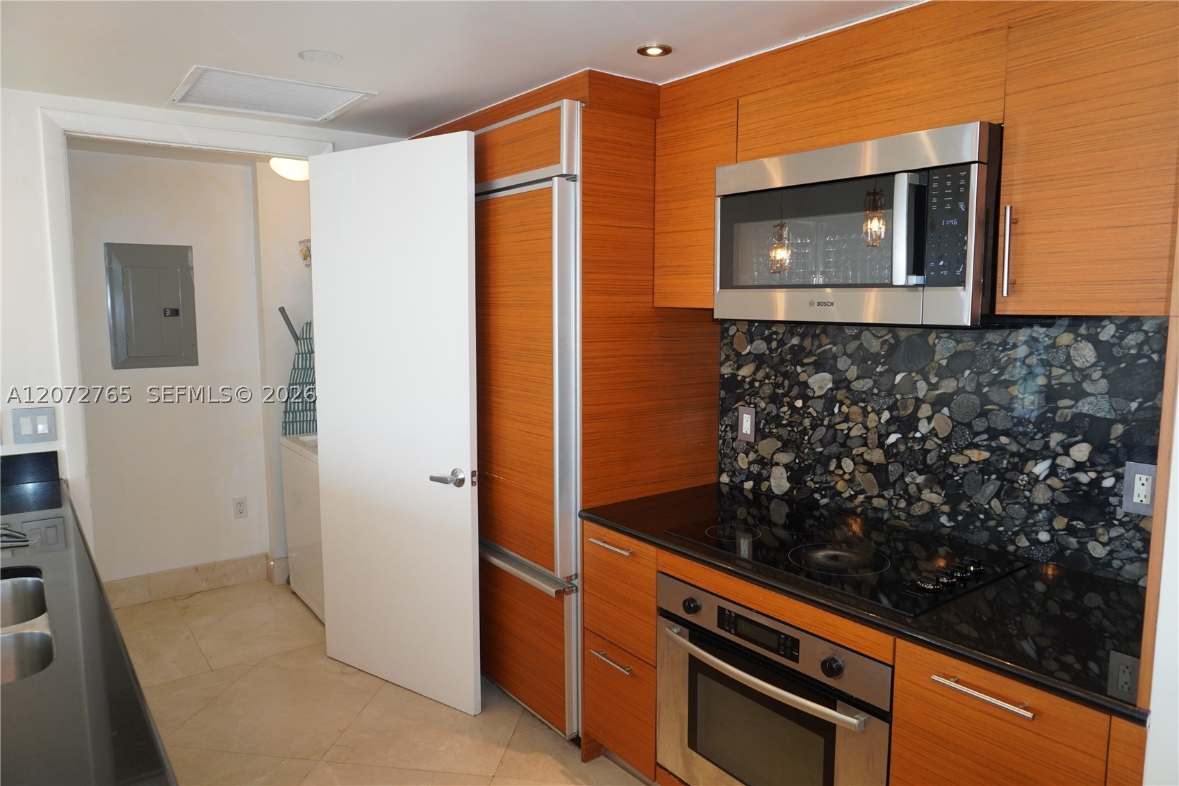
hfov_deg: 73.7
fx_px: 786
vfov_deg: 53.1
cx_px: 590
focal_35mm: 24
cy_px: 393
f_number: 5
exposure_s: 1/60
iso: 250
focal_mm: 16
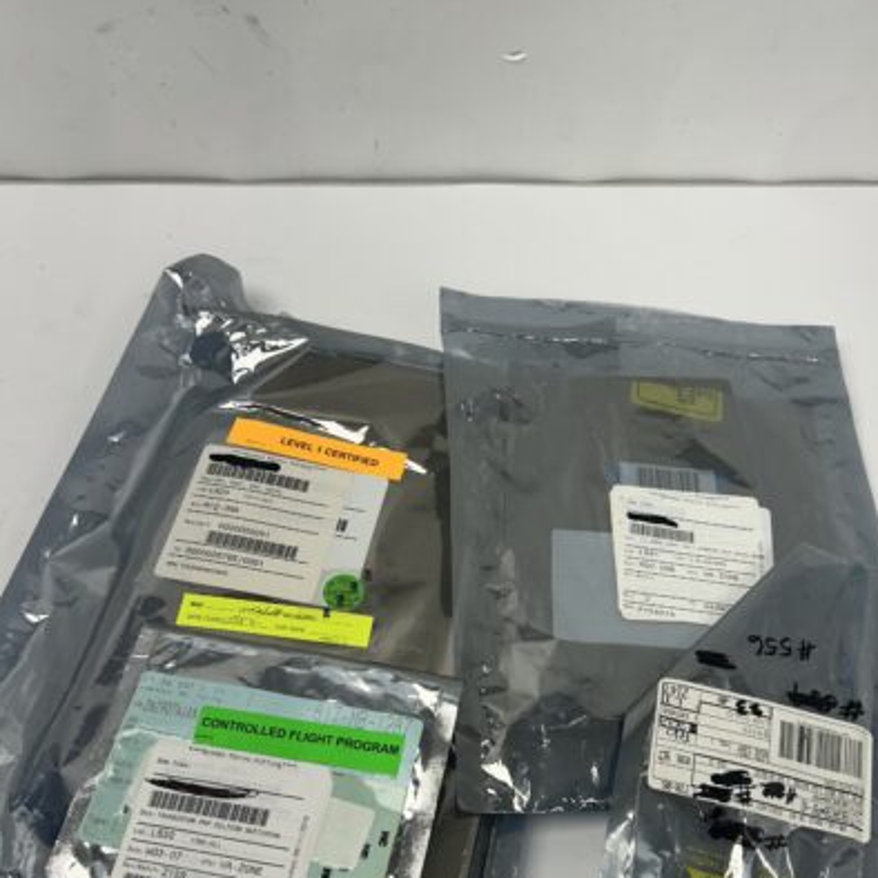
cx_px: 499
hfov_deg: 47.1
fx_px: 1004
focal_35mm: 35
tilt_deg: -59.4
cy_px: 573
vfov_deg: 46.6
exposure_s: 1/205
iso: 40
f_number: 1.5
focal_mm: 5.7
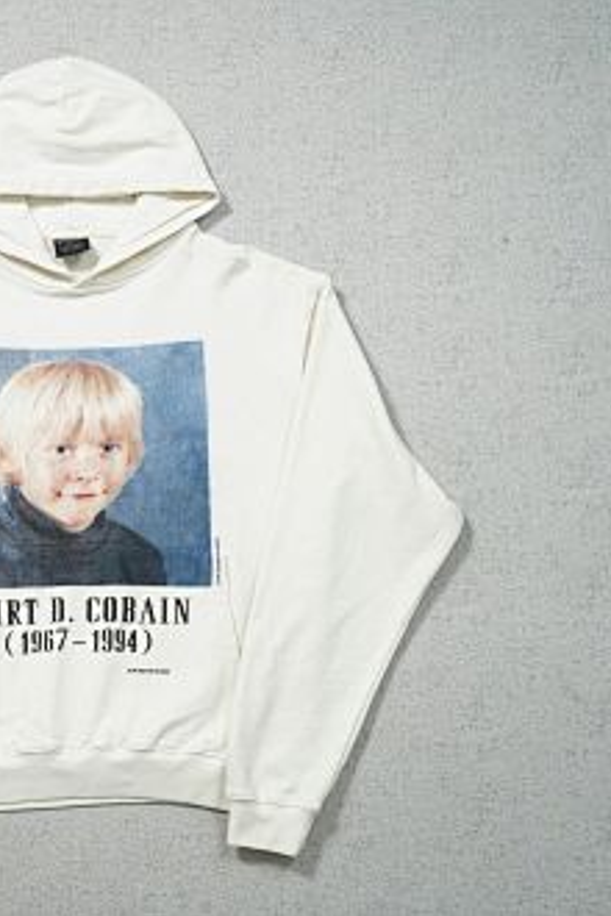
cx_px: 83
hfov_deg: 24.9
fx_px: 1349
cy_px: 459
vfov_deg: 37.5
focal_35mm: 53
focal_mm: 35
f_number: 10
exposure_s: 1/100
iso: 1600
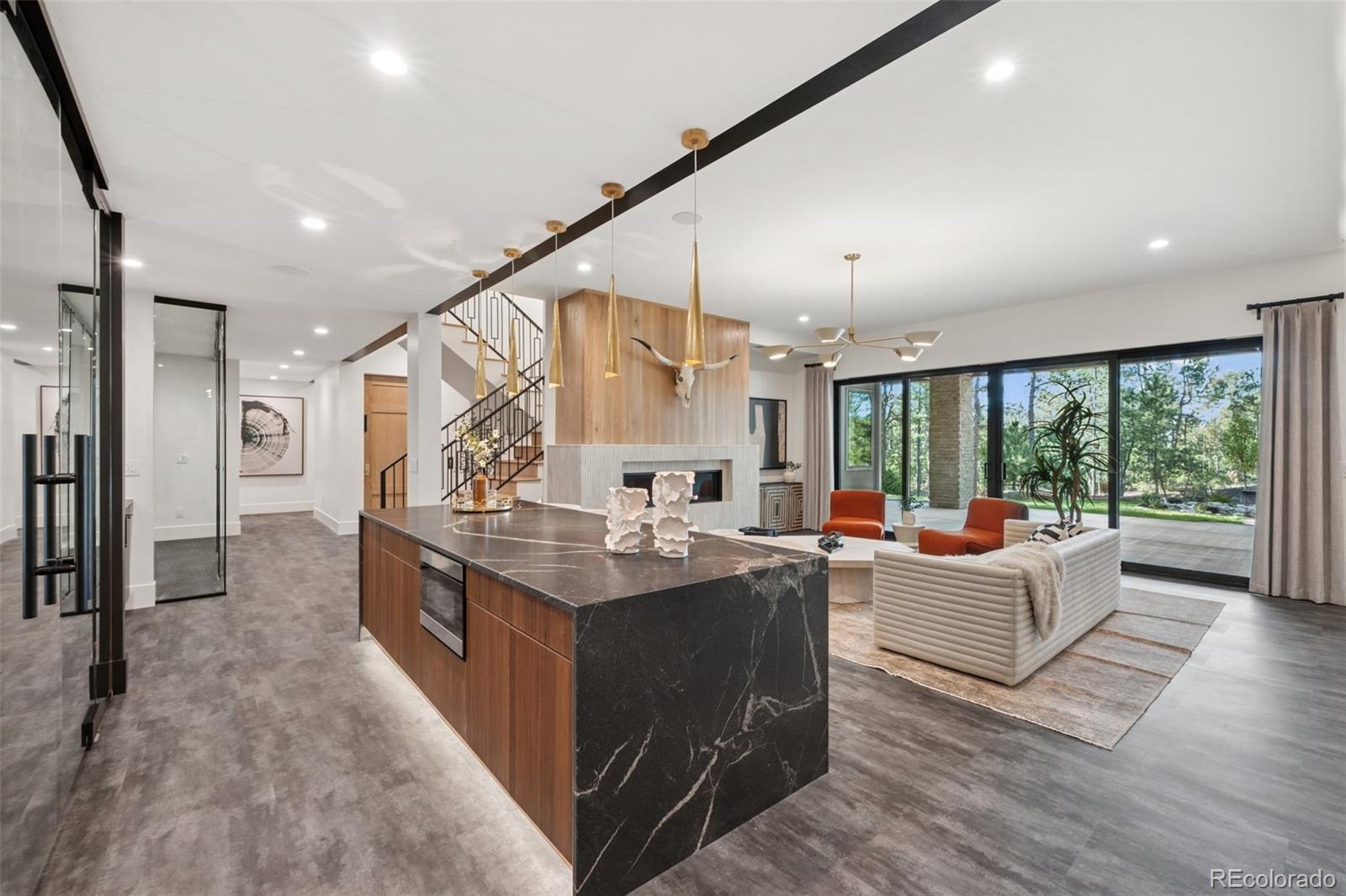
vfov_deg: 77.3
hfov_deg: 100.4
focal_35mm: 15
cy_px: 448
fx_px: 561
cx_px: 673
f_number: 11
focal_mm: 15
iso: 100
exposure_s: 1
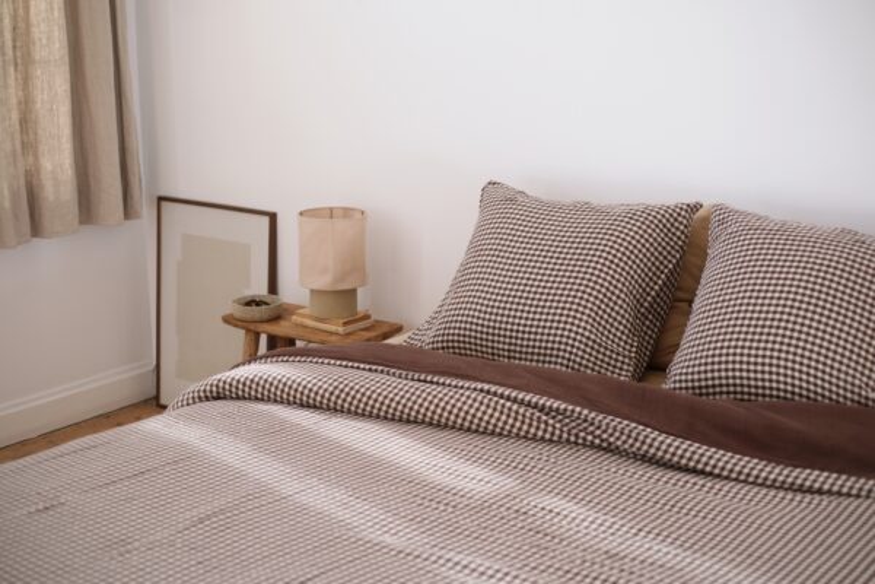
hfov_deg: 37.5
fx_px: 1288
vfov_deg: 25.5
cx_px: 438
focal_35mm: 53
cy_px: 292
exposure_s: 1/150
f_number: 2
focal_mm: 35
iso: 125
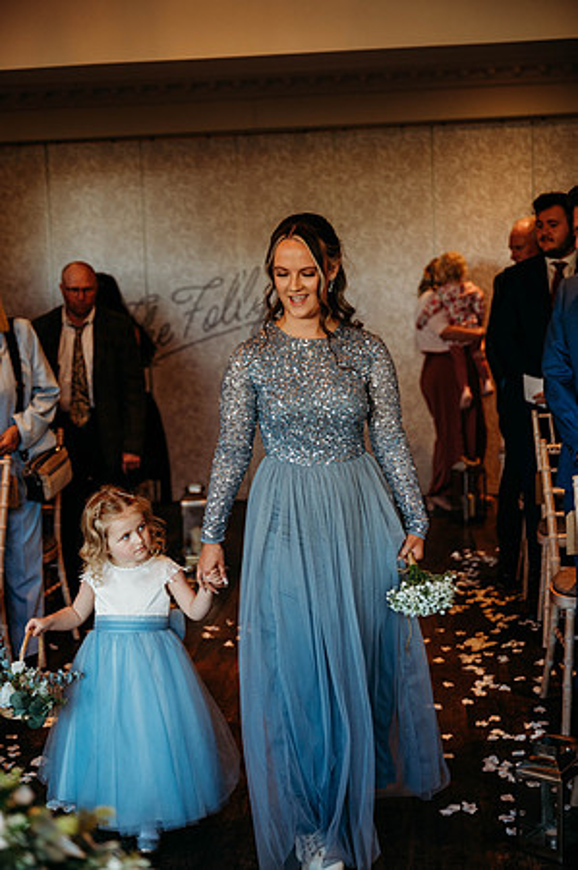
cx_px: 289
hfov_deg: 26.9
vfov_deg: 39.6
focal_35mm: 50
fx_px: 1207
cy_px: 435
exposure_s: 1/200
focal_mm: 50
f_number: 2.8
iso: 800
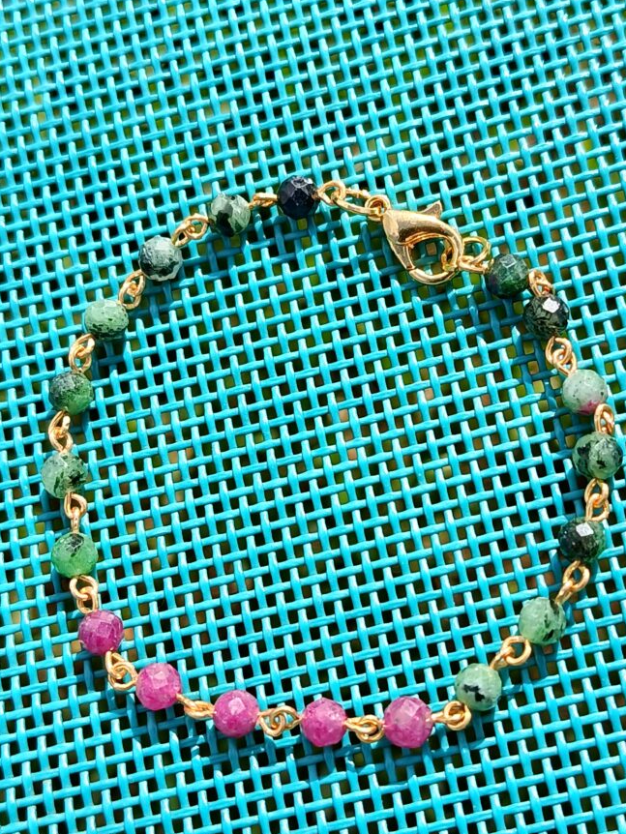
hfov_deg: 25.6
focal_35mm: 57
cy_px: 462
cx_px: 355
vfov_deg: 33.7
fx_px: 1374
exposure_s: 1/365
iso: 50
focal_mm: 5.24
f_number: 1.7
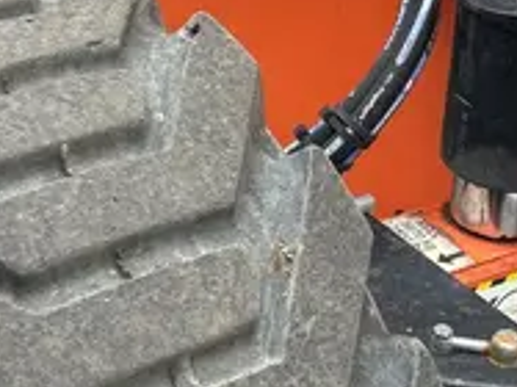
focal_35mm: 102
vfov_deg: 14.4
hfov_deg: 19.2
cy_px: 65
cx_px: 335
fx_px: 1522
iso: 50
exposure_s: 1/502
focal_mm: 5.7
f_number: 1.5
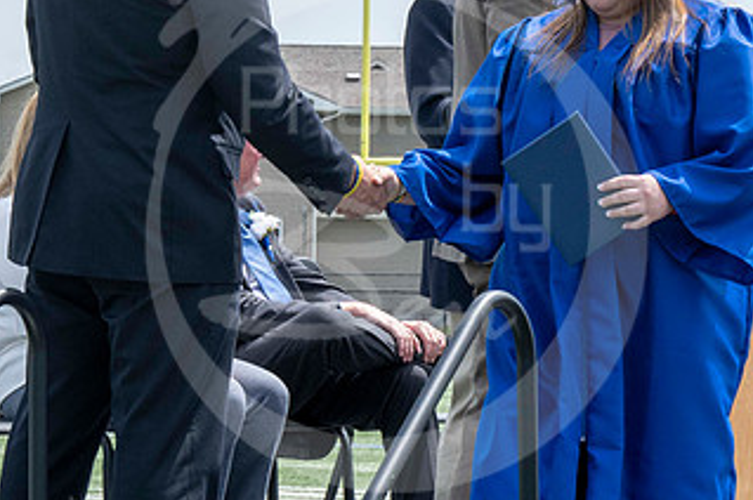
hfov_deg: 8.0
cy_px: 4
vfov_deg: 5.3
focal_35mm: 256
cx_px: 257
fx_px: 5349
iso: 200
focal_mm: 70
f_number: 13
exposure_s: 1/250
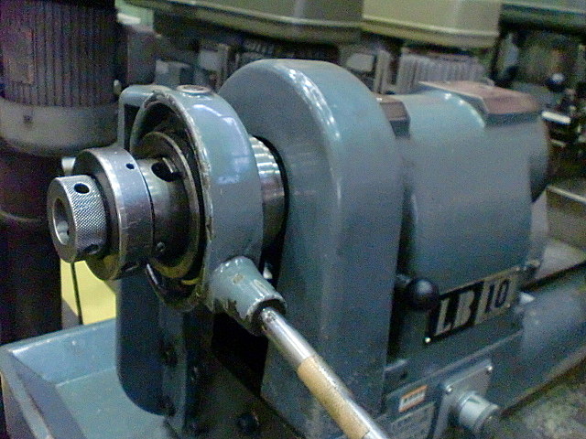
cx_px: 293
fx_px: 593
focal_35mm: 35
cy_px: 220
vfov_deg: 40.7
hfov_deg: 52.6
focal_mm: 6.3
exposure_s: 1/60
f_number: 3.1
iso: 1250
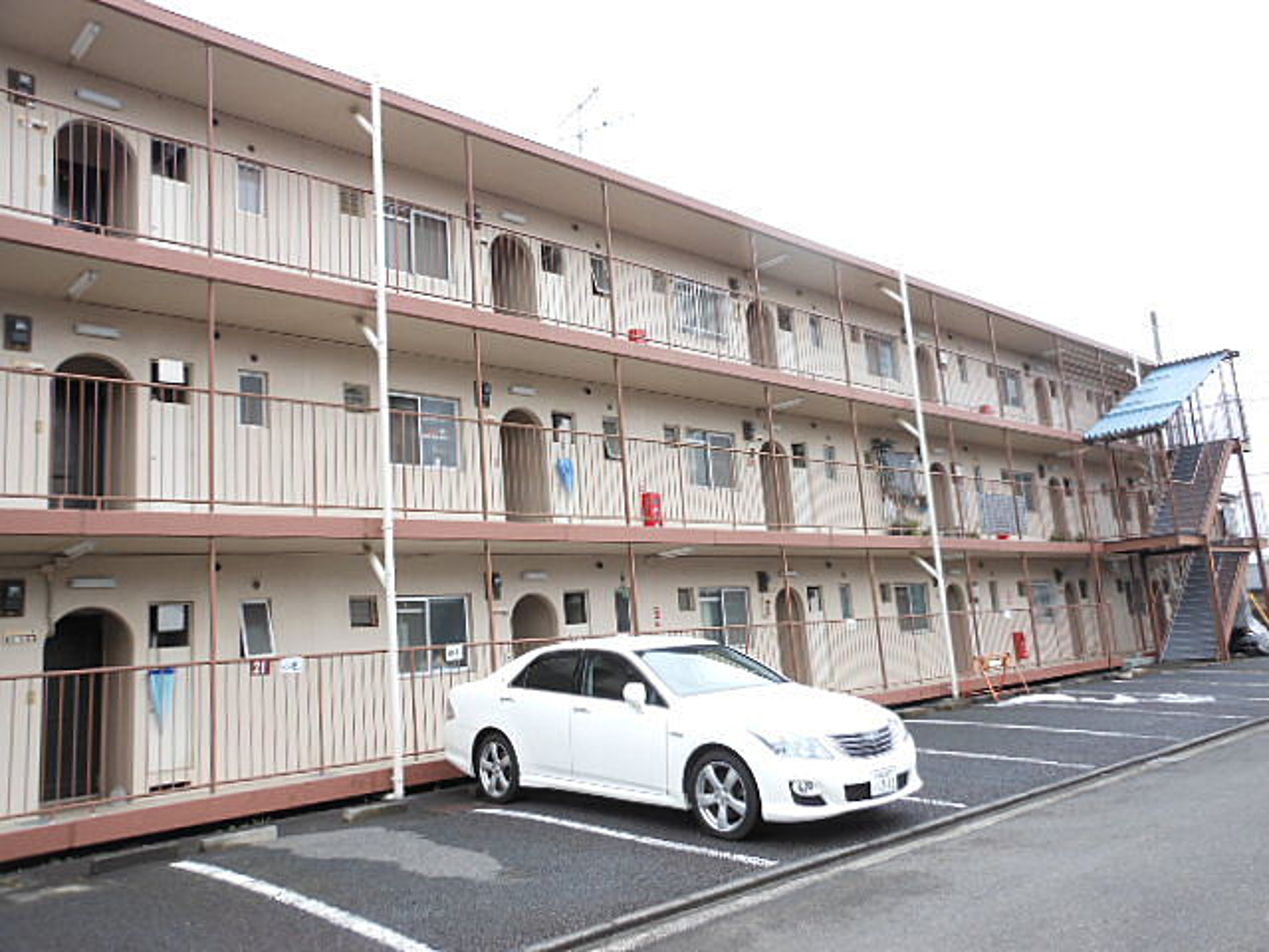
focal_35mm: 28
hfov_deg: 63.4
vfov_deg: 49.7
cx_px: 634
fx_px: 1026
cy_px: 476
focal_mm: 5
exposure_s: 1/30
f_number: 3.7
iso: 80
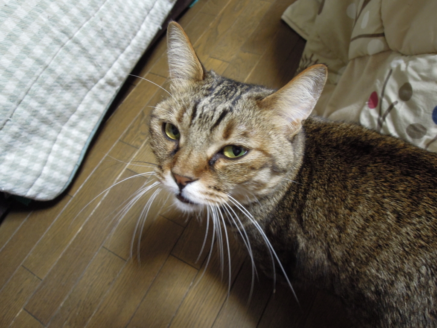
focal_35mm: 24
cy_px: 164
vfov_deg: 56.8
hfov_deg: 71.6
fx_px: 303
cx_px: 218
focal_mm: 4.3
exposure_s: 1/10
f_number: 3.2
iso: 400
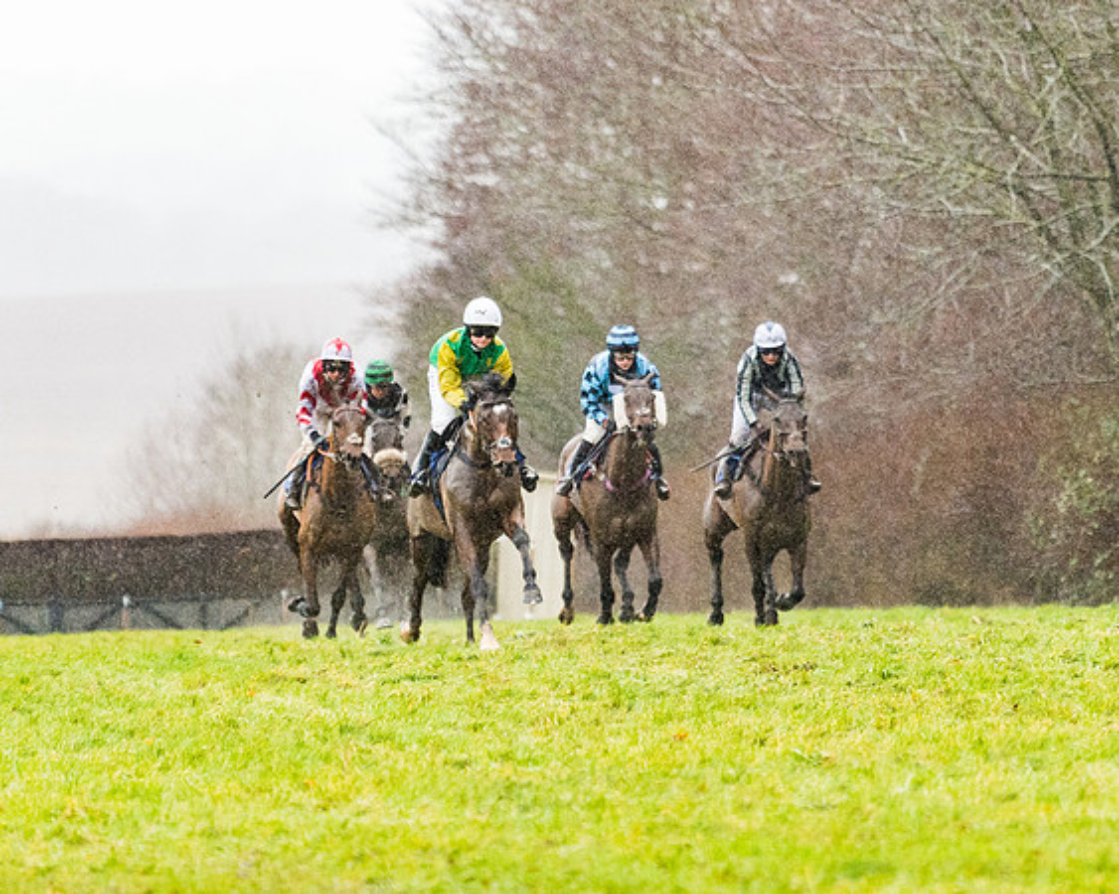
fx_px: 13680
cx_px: 514
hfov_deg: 4.7
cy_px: 467
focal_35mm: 413
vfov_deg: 3.7
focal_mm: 200
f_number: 2.8
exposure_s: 1/1250
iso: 1600
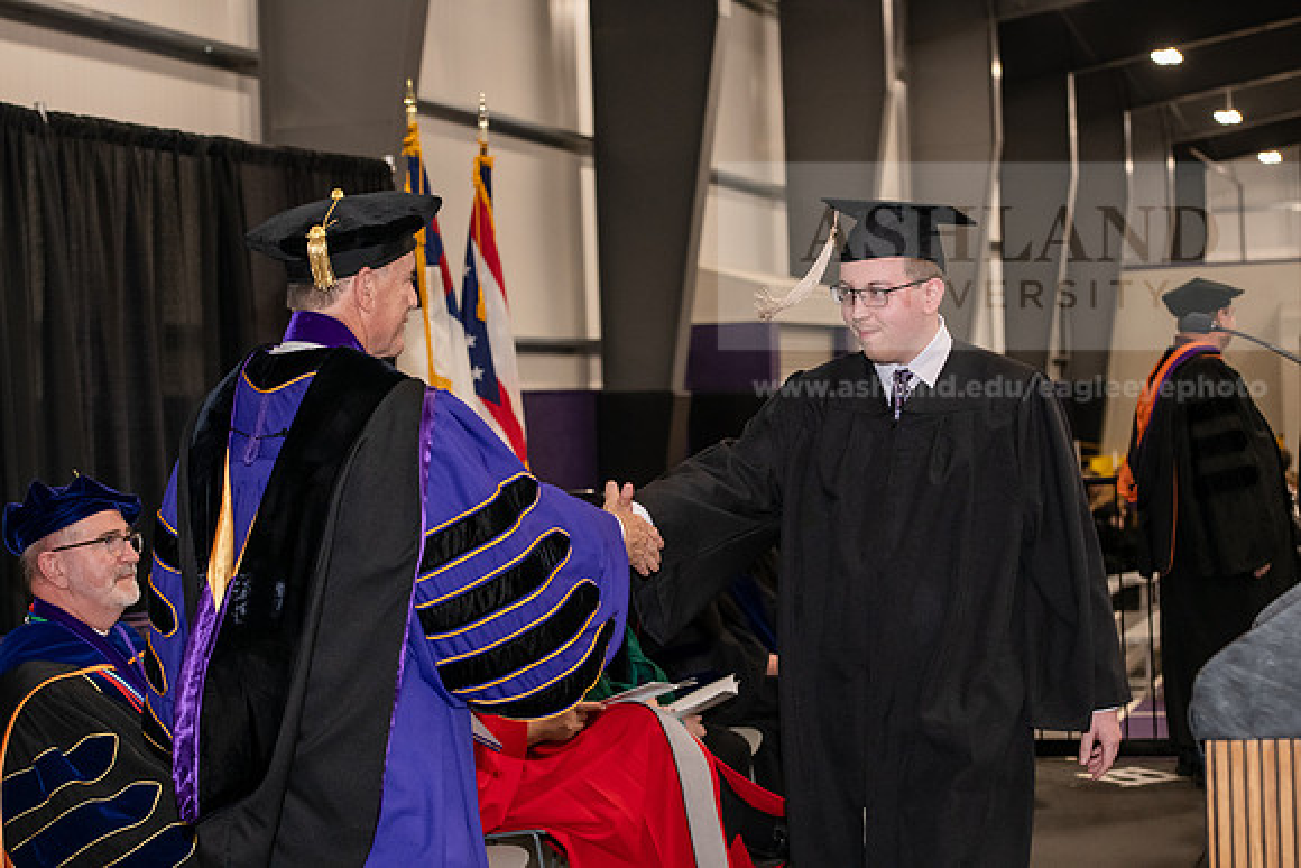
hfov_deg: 28.8
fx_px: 2530
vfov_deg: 19.5
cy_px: 434
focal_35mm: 70
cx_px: 650
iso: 2500
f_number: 5
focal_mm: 70
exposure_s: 1/200
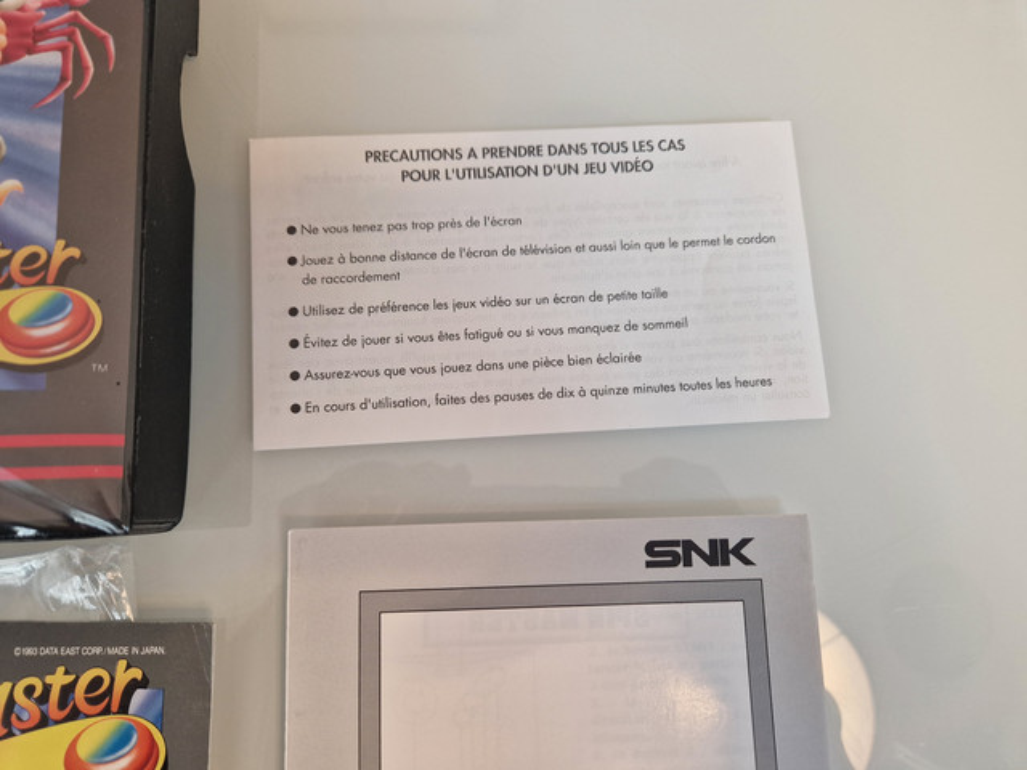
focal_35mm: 23
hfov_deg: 73.9
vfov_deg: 58.9
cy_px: 385
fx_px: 682
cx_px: 514
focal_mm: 5.4
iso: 320
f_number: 1.8
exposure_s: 1/100
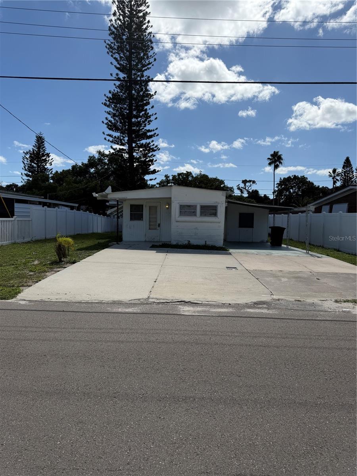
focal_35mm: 24
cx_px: 178
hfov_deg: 56.8
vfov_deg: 71.6
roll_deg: -0.5
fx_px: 330
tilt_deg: -3.7
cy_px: 238
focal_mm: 6.76
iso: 80
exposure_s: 1/10309
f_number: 1.78
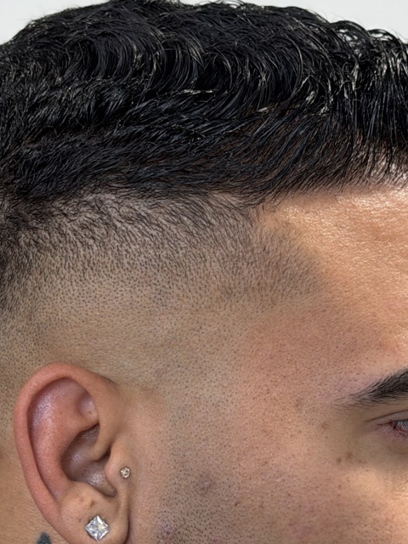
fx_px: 1886
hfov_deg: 12.3
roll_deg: -16.1
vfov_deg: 16.2
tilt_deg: -11.1
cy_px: 480
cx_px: 182
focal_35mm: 120
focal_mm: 6.76
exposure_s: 1/100
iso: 64
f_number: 1.78
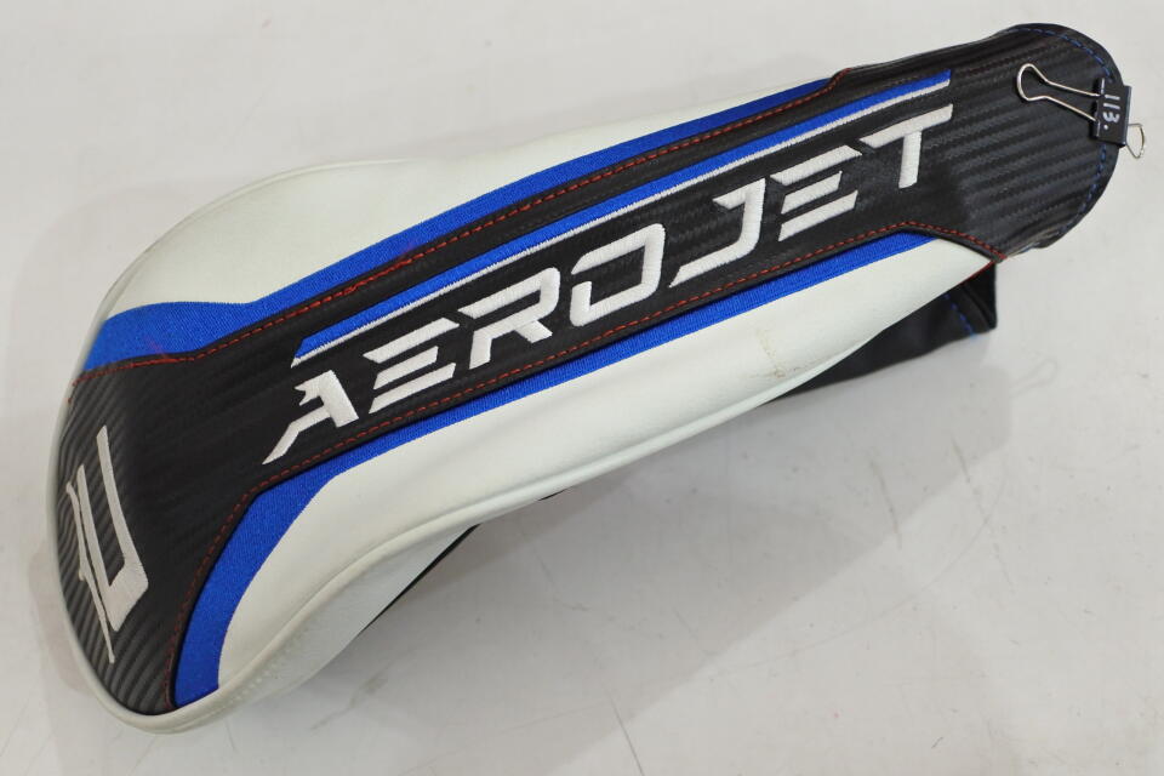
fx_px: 1584
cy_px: 388
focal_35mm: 49
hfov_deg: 40.3
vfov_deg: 27.5
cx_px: 582
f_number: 1.8
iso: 720
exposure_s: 1/250
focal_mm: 18.5
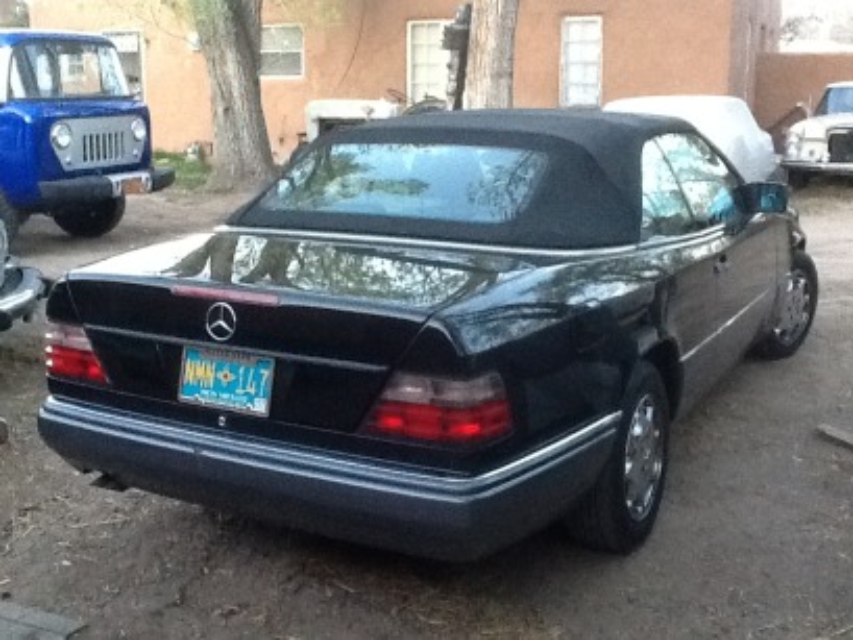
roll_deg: -0.5
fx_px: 1085
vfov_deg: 32.9
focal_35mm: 44
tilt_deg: -10.6
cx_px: 426
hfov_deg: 42.9
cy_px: 320
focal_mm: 2.03
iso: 320
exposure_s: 1/30
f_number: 2.4
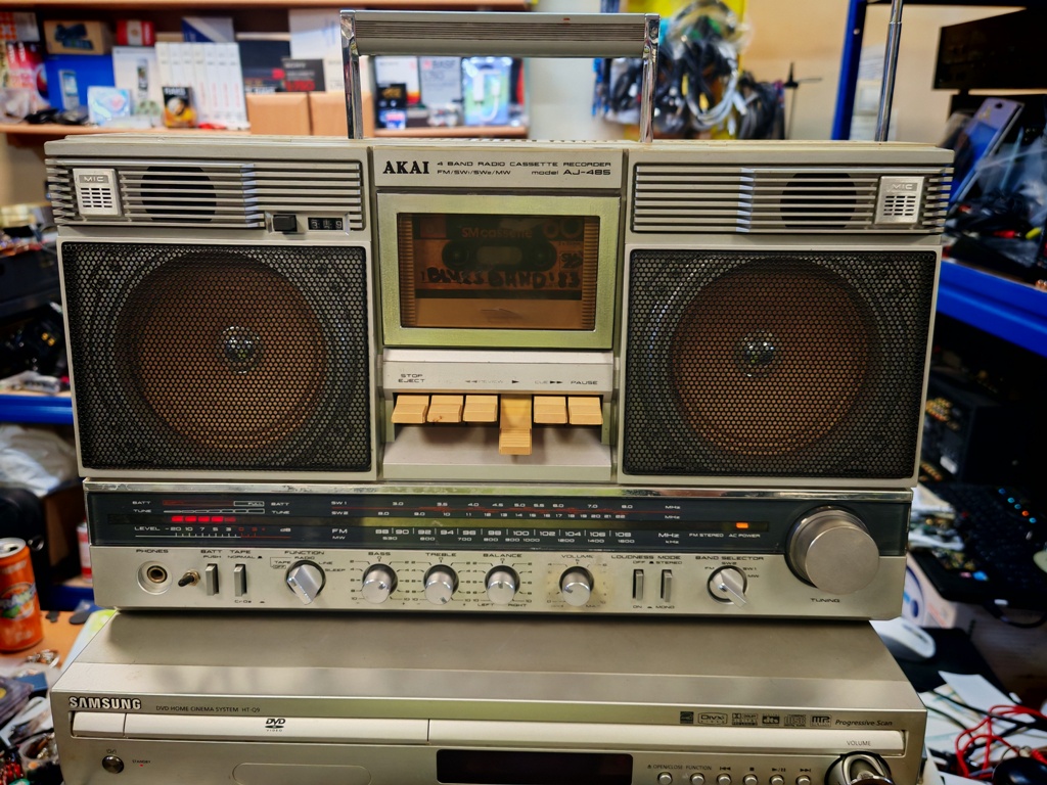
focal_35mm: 27
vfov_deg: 51.4
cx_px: 524
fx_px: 817
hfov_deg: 65.3
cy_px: 392
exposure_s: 1/33
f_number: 1.9
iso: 500
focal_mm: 6.67
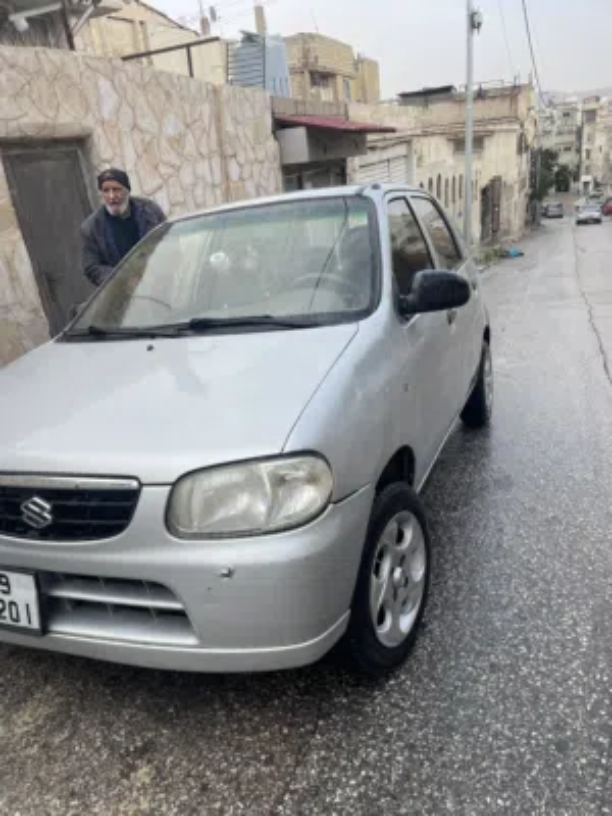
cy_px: 408
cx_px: 306
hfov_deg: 53.1
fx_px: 613
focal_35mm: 26
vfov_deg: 67.3
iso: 32
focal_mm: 4.2
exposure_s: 1/1531
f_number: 1.6
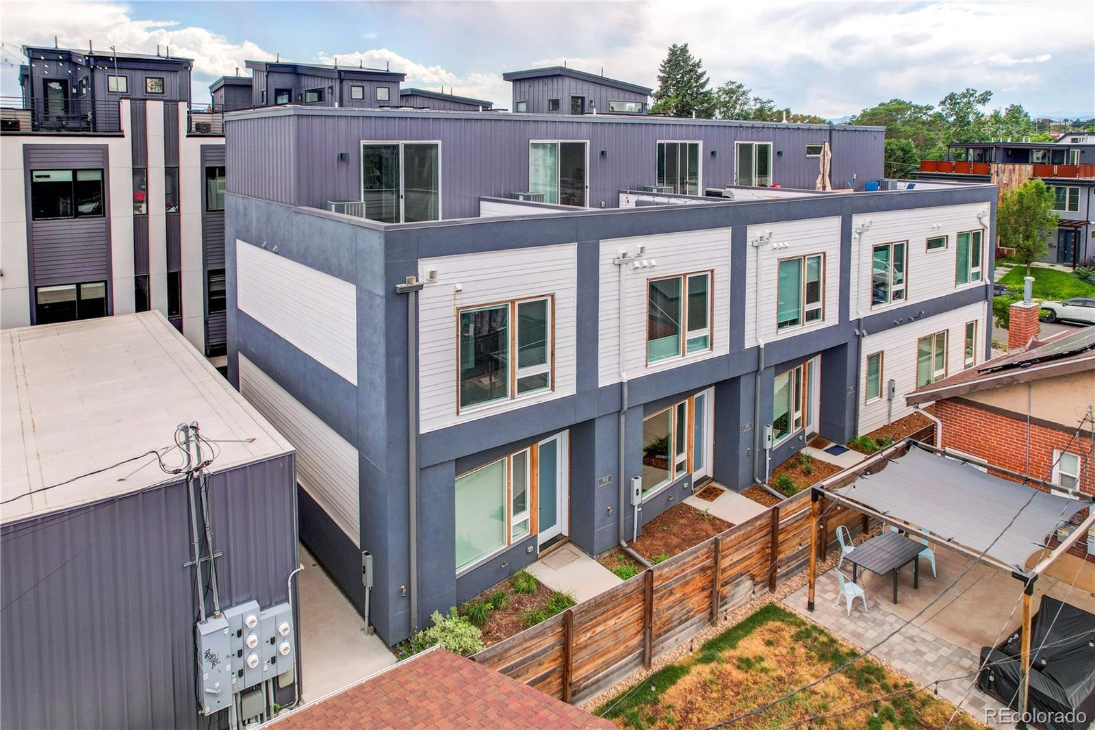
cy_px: 365
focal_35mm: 22
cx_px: 548
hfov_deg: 78.6
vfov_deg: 57.2
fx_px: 669
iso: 100
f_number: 2.8
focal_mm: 8.4
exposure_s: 1/60
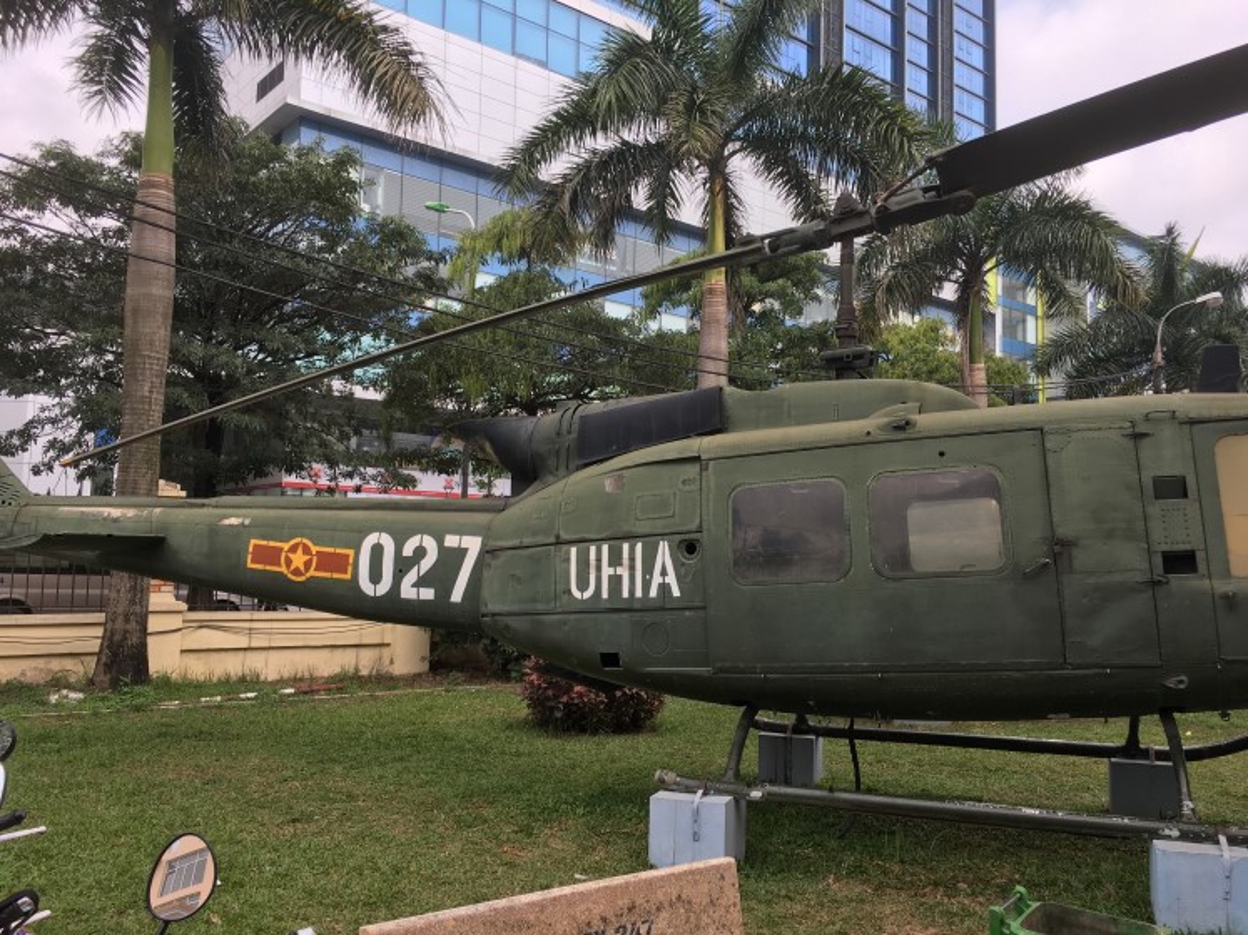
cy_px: 468
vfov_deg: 48.2
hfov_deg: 61.7
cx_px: 624
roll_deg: -1.6
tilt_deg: +5.9
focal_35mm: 29
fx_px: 1045
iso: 25
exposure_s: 1/620
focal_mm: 4.15
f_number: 2.2
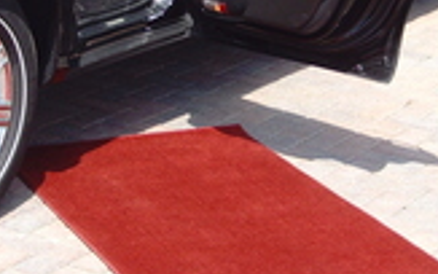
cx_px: 177
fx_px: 1552
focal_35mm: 130
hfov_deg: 16.0
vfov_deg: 10.0
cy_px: 30
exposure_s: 1/350
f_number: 3.8
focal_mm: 8.8
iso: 80
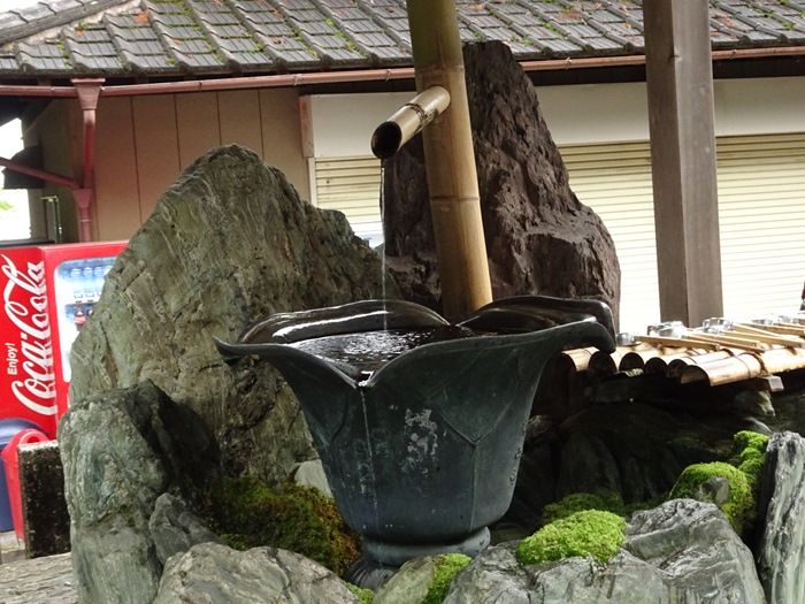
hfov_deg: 34.3
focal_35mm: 56
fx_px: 1302
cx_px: 402
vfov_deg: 26.1
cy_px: 302
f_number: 4.5
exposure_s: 1/60
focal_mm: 9.52
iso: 800
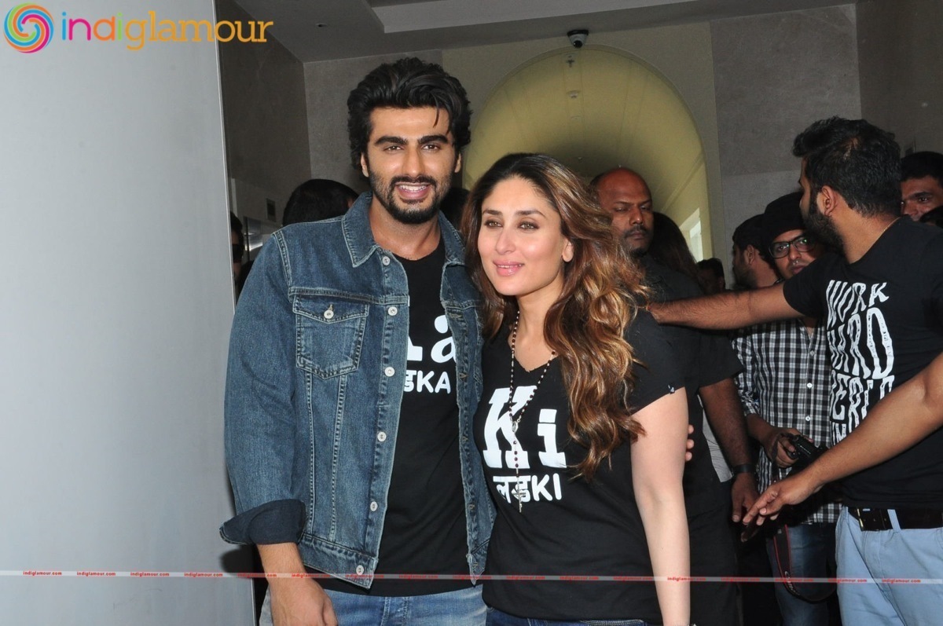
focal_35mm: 42
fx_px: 1099
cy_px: 313
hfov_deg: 46.4
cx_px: 472
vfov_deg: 31.8
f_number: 20
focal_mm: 28
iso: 800
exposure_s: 1/125
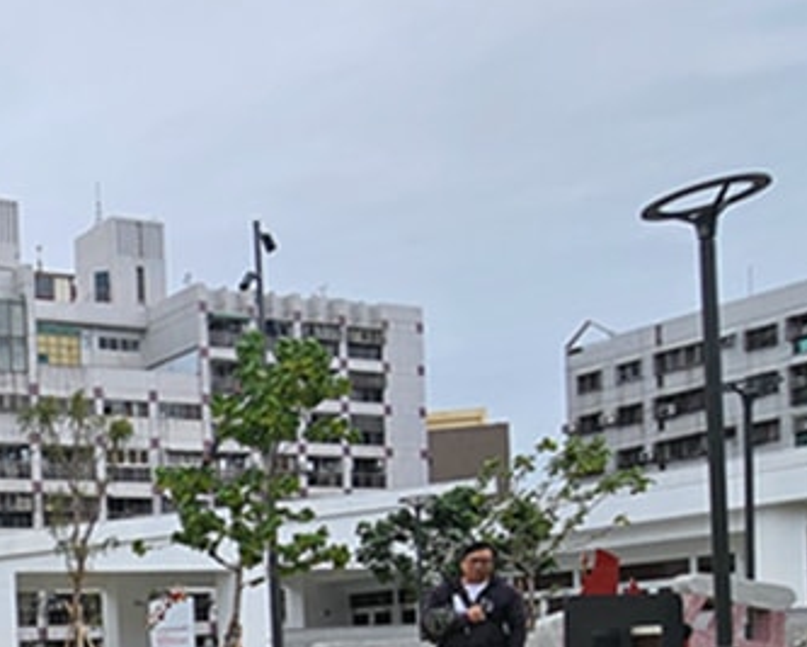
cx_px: -301
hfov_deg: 32.0
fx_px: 932
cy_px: 705
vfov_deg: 33.5
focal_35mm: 39
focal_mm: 2.2
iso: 50
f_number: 2.2
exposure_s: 1/1889
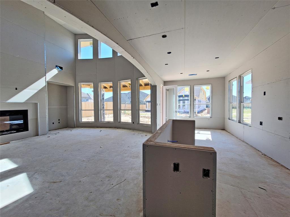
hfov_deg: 106.2
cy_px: 108
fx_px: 109
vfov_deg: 89.9
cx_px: 145
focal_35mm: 13
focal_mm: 1.74
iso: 40
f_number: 2.2
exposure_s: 1/226
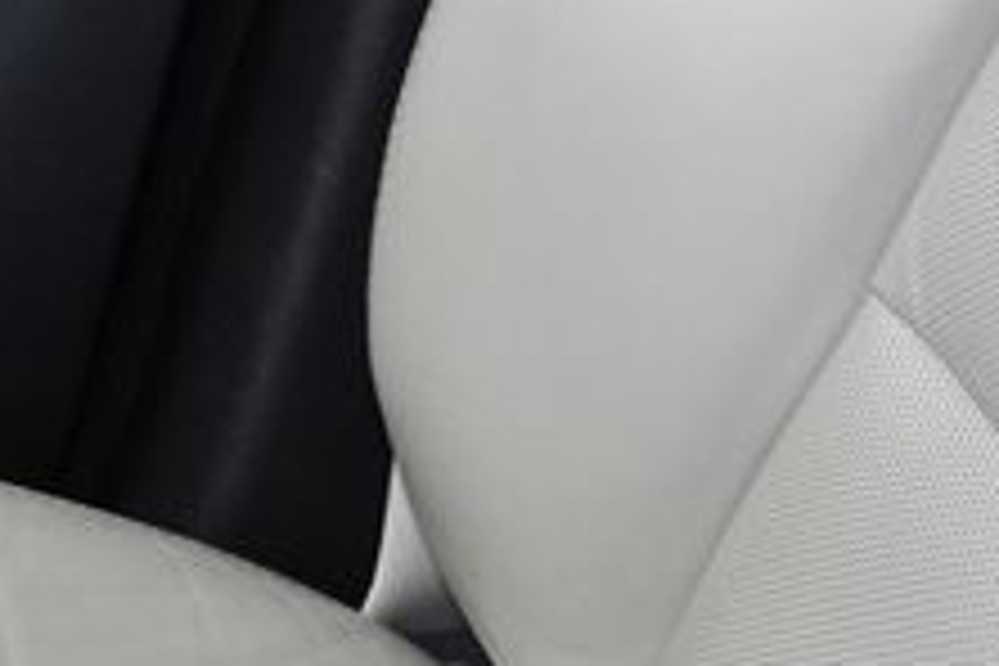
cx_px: 410
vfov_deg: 16.7
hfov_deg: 26.0
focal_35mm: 78
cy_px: 812
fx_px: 2164
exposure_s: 1/200
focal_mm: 18
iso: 320
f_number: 5
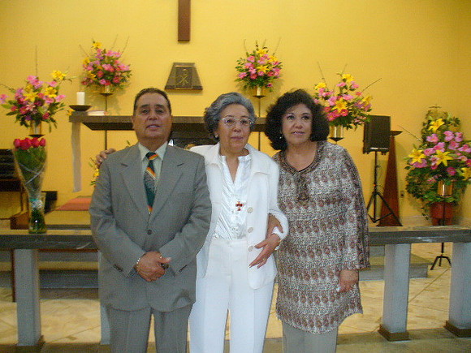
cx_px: 236
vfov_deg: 38.7
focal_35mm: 37
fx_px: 503
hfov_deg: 50.1
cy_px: 176
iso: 160
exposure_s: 1/8
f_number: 2.8
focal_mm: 6.1
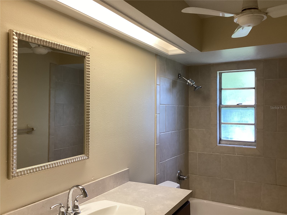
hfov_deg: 58.4
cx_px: 144
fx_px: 257
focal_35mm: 31
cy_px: 108
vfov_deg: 45.4
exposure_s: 1/60
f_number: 2.4
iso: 100
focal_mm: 3.3
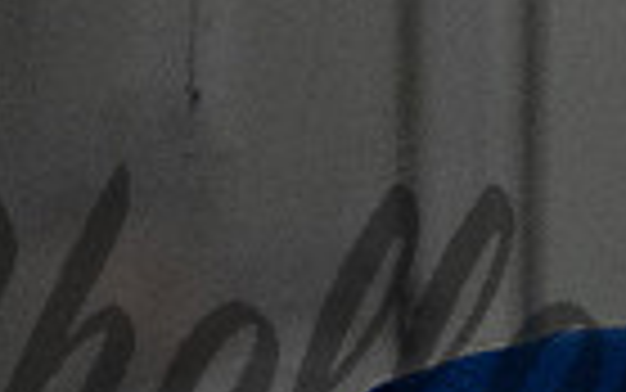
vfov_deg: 0.5
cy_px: 570
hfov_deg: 0.8
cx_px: 879
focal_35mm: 2582
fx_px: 44068
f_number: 3.5
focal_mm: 200
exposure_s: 1/800
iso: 2500
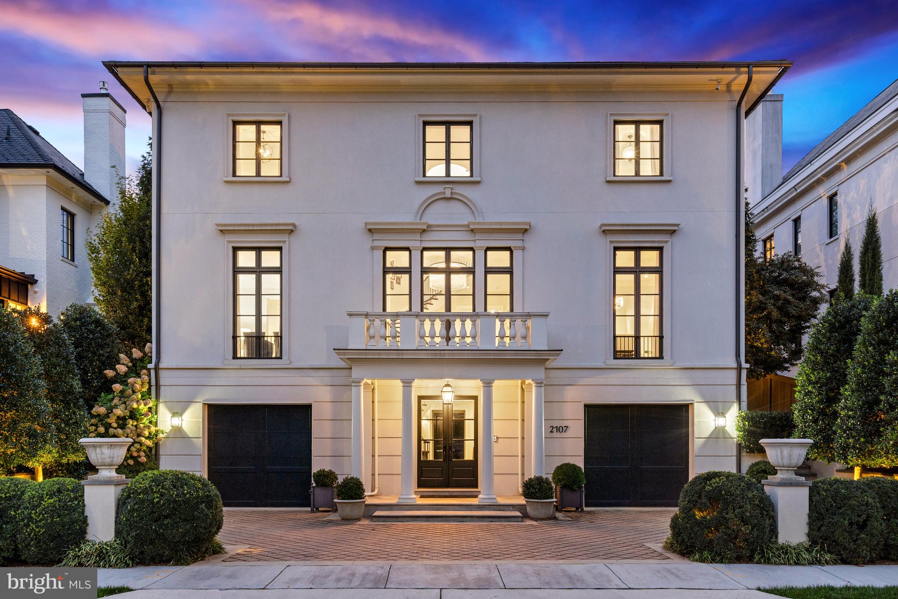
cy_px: 300
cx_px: 449
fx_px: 599
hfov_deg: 73.7
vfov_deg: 53.1
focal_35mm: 24
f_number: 8
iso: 500
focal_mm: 24
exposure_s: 5
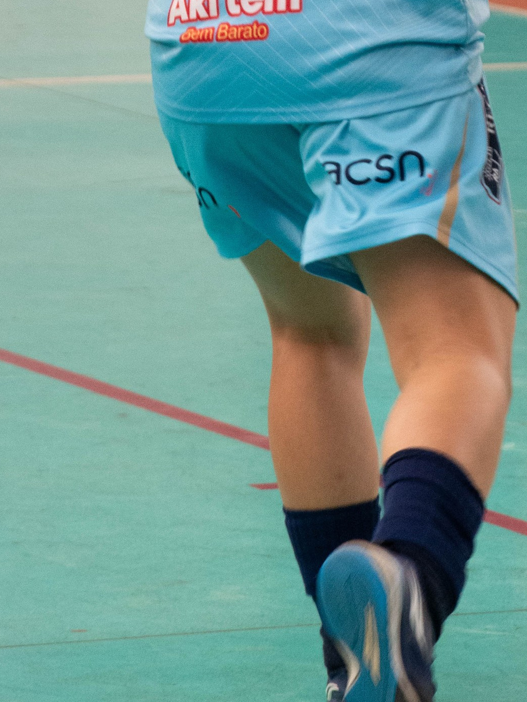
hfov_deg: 3.3
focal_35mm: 445
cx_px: 544
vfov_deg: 4.5
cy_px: 111
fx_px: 9034
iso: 1600
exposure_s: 1/250
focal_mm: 105
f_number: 5.6
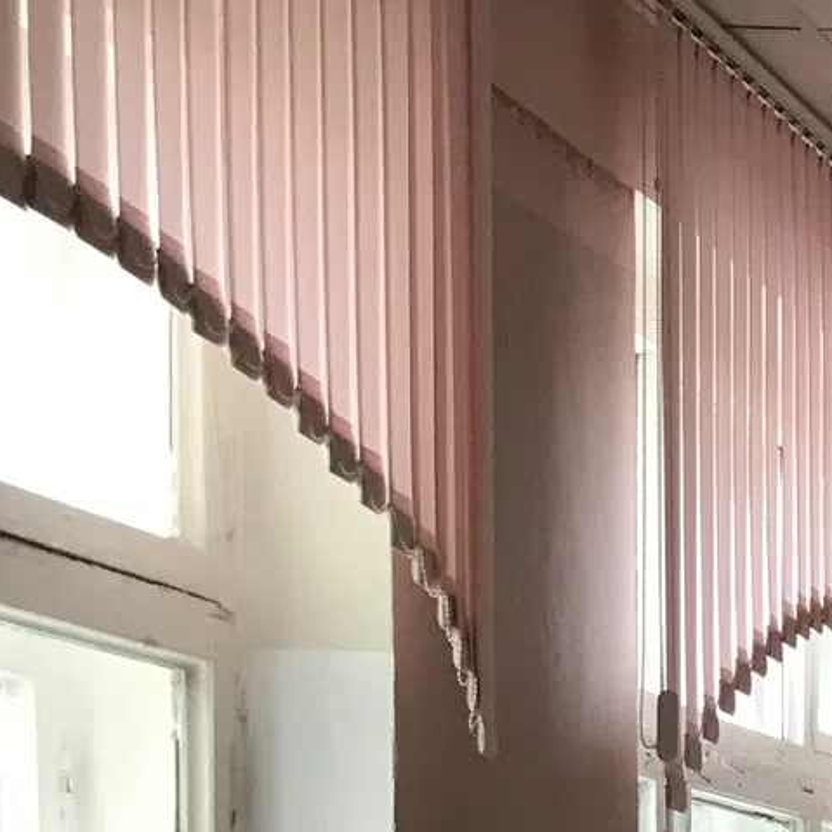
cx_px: 1775
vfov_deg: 13.3
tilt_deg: -1.7
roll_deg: +0.1
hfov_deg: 12.1
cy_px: 1258
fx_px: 3372
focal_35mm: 124
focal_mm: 3.99
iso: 32
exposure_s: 1/20
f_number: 1.8
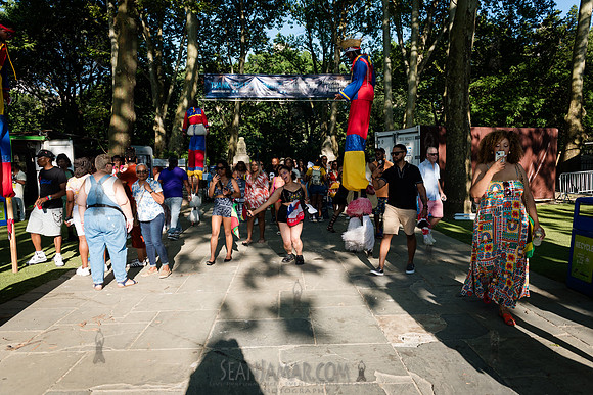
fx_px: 435
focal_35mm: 26
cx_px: 296
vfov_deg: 48.9
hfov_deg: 68.6
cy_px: 198
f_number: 4
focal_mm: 26
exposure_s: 1/1000
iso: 400
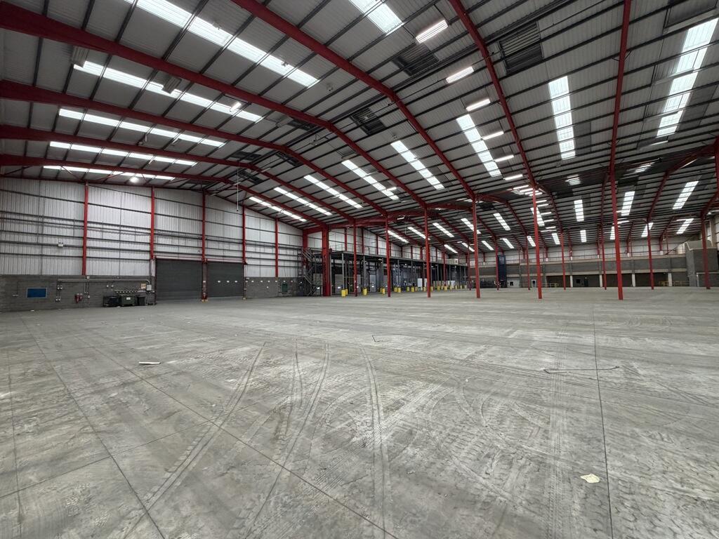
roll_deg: +1.8
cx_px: 360
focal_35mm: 14
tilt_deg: +2.9
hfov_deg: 102.1
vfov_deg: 85.7
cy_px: 270
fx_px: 291
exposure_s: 1/121
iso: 320
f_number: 2.2
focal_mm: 2.22
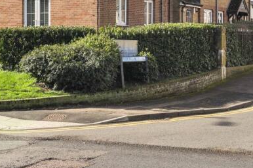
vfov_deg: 16.6
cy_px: -40
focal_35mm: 78
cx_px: 53
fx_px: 550
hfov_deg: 25.5
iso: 320
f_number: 8
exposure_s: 1/200
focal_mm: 29.5
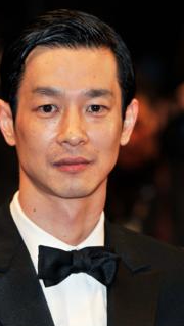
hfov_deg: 4.9
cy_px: 188
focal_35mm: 246
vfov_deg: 8.8
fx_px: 2129
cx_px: 70
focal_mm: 195
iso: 800
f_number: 5.6
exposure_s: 1/250
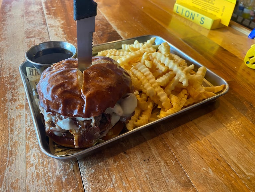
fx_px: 192
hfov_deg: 67.3
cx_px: 128
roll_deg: -4.2
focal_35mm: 26
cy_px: 96
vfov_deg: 53.1
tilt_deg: -41.3
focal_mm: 4.25
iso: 125
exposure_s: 1/60
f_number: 1.8
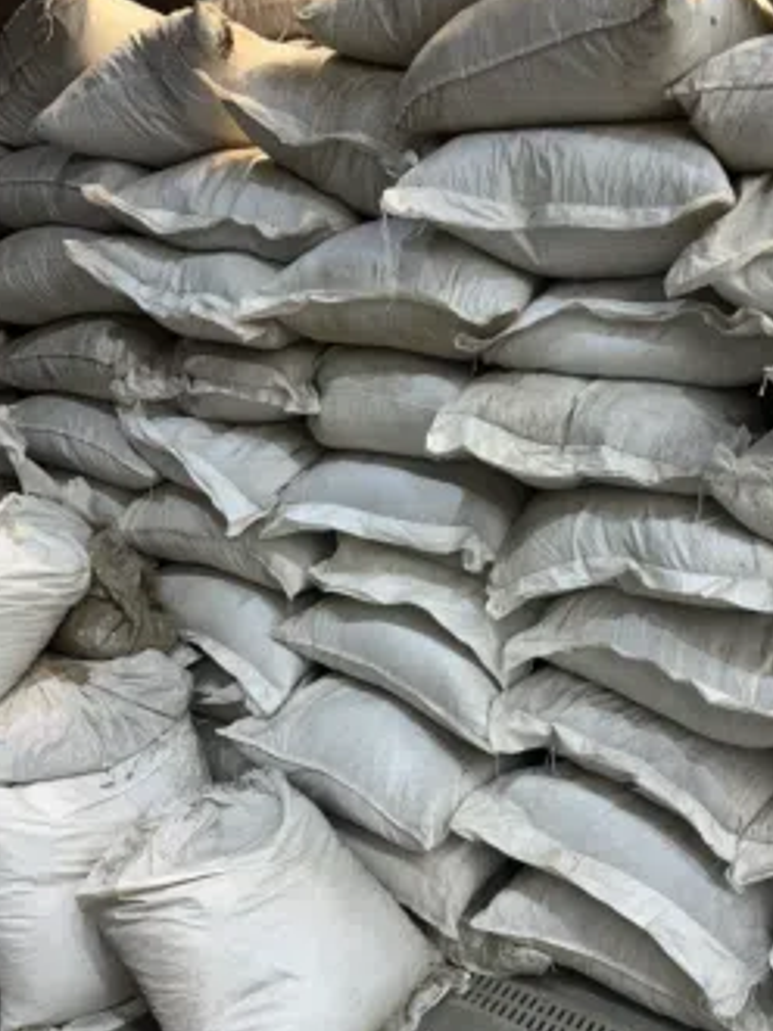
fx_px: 864
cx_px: 455
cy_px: 551
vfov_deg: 61.6
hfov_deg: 48.0
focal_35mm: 29
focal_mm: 6.86
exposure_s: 1/100
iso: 80
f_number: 1.78
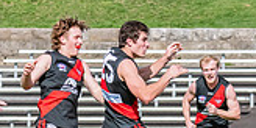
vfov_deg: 1.0
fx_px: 7025
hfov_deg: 2.1
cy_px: 86
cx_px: 84
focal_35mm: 1062
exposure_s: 1/1600
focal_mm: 170
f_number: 10
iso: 800
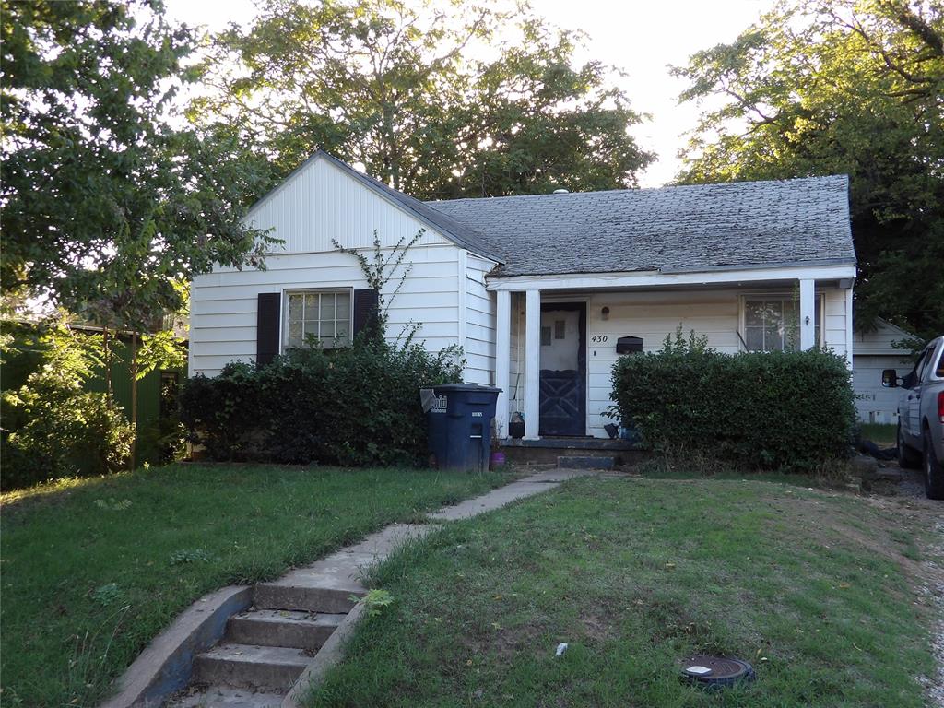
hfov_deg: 55.4
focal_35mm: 33
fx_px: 900
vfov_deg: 42.9
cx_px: 472
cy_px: 354
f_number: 3.6
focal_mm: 5.9
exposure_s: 1/73
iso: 100
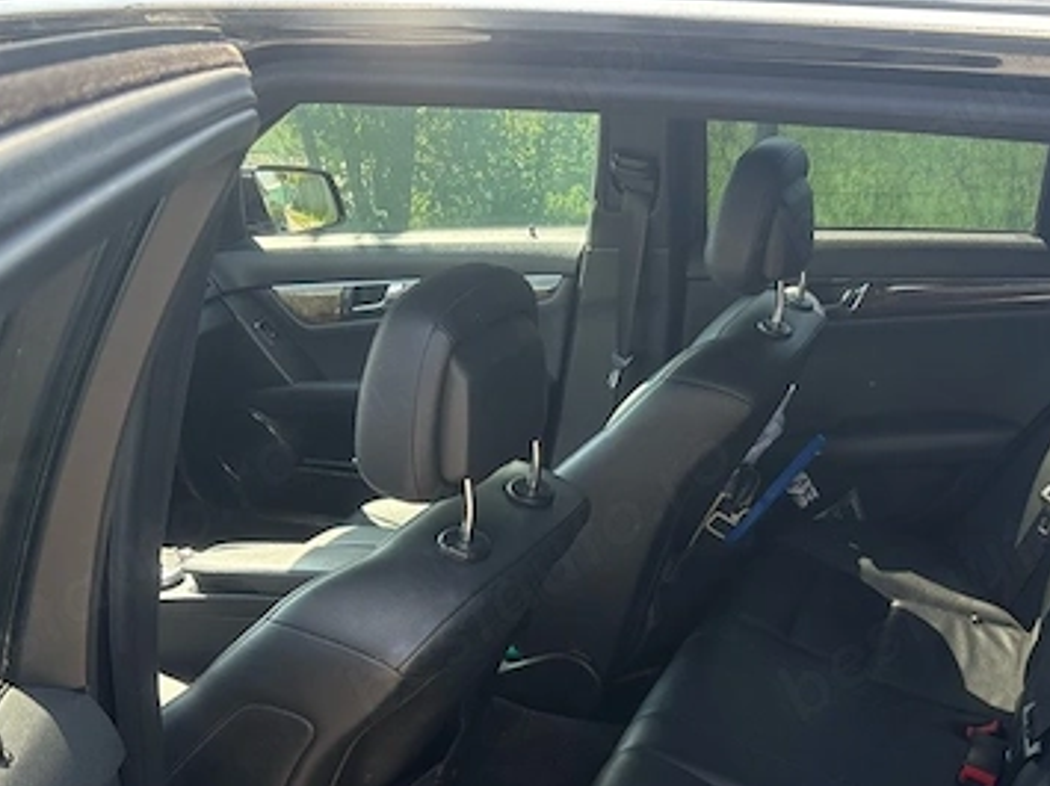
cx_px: 683
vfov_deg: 32.2
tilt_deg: -24.7
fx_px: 1334
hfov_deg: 42.5
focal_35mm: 44
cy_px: 597
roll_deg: +0.8
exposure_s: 1/304
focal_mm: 5.96
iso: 64
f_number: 1.6
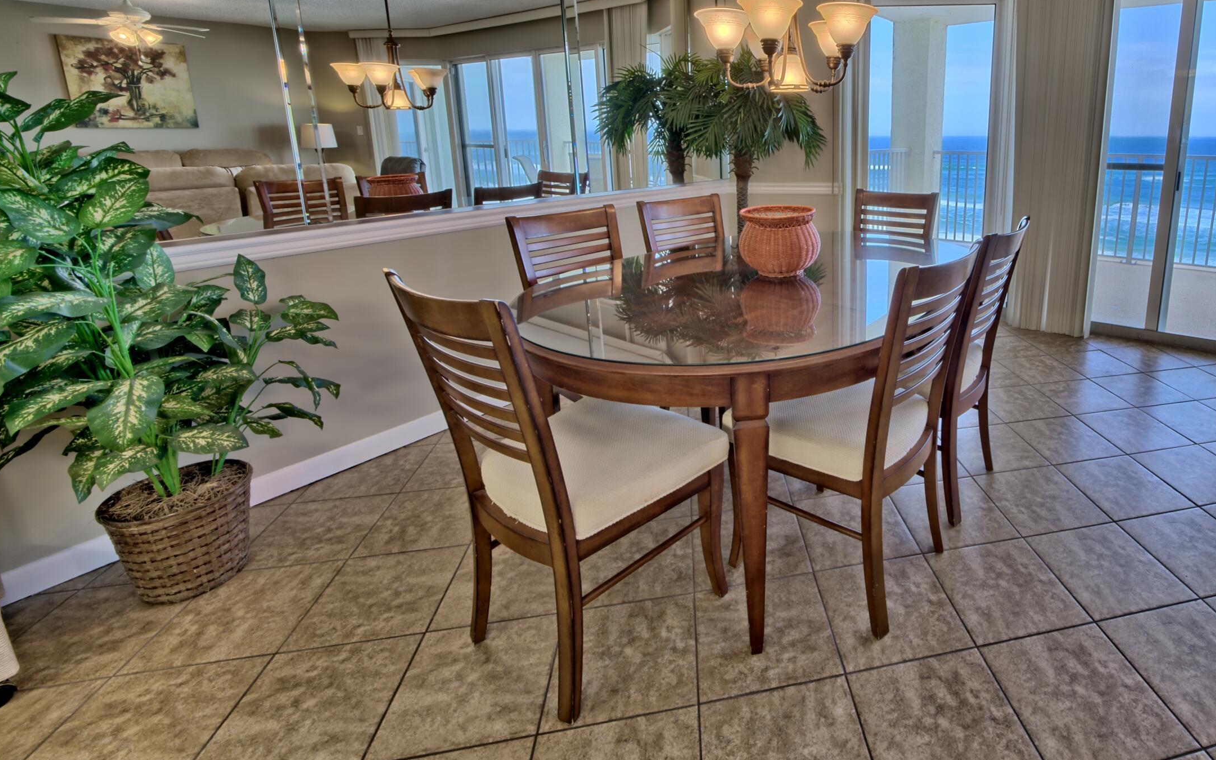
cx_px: 812
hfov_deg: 90.9
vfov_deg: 66.4
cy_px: 263
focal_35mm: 17
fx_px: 563
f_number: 19
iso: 200
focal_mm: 12
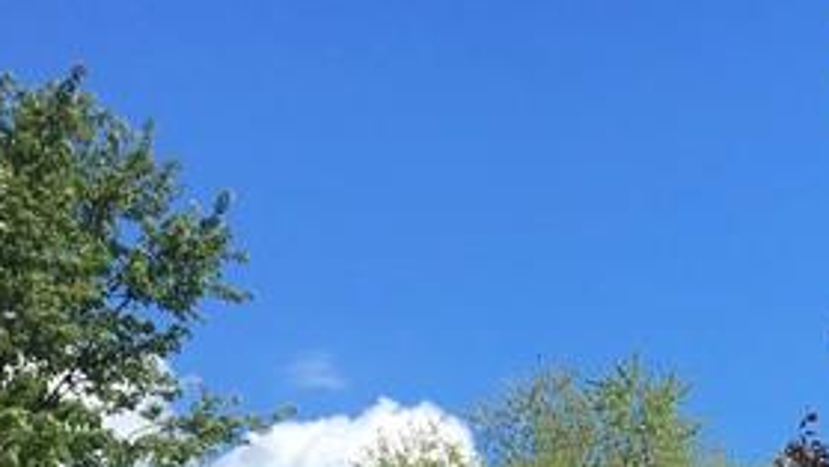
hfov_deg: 18.2
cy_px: 1044
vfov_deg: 9.5
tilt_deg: +1.7
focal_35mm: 116
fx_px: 2550
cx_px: 725
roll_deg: -1.0
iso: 25
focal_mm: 4.15
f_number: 2.2
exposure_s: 1/1166
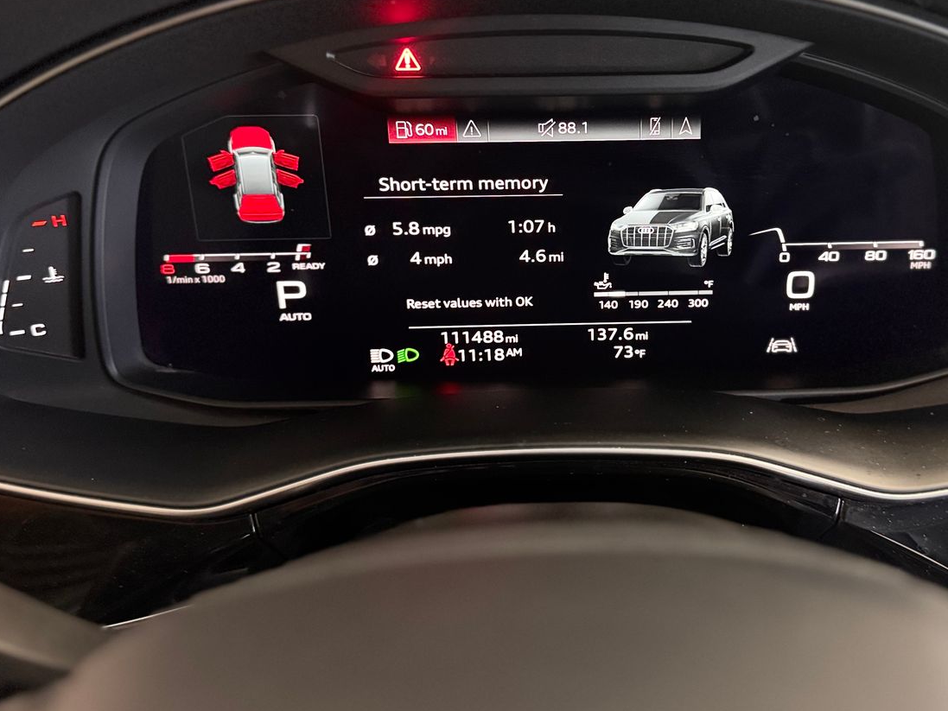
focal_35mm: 35
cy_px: 263
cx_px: 589
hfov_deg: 52.1
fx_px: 959
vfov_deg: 40.4
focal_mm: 6.76
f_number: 1.78
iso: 1000
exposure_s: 1/30
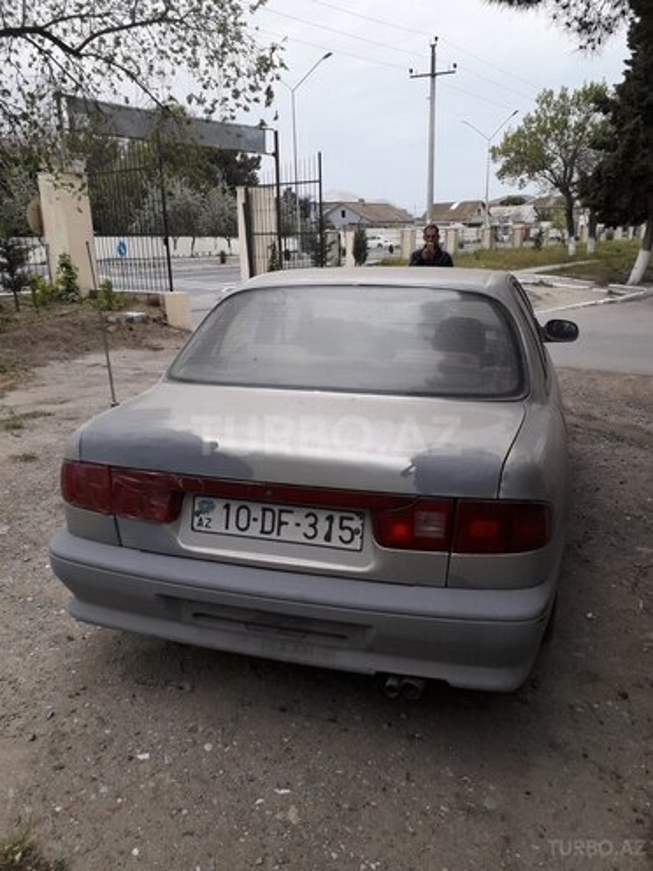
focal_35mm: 27
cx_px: 326
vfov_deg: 65.3
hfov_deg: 51.4
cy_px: 436
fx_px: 679
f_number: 1.9
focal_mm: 3.6
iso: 40
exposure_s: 1/250
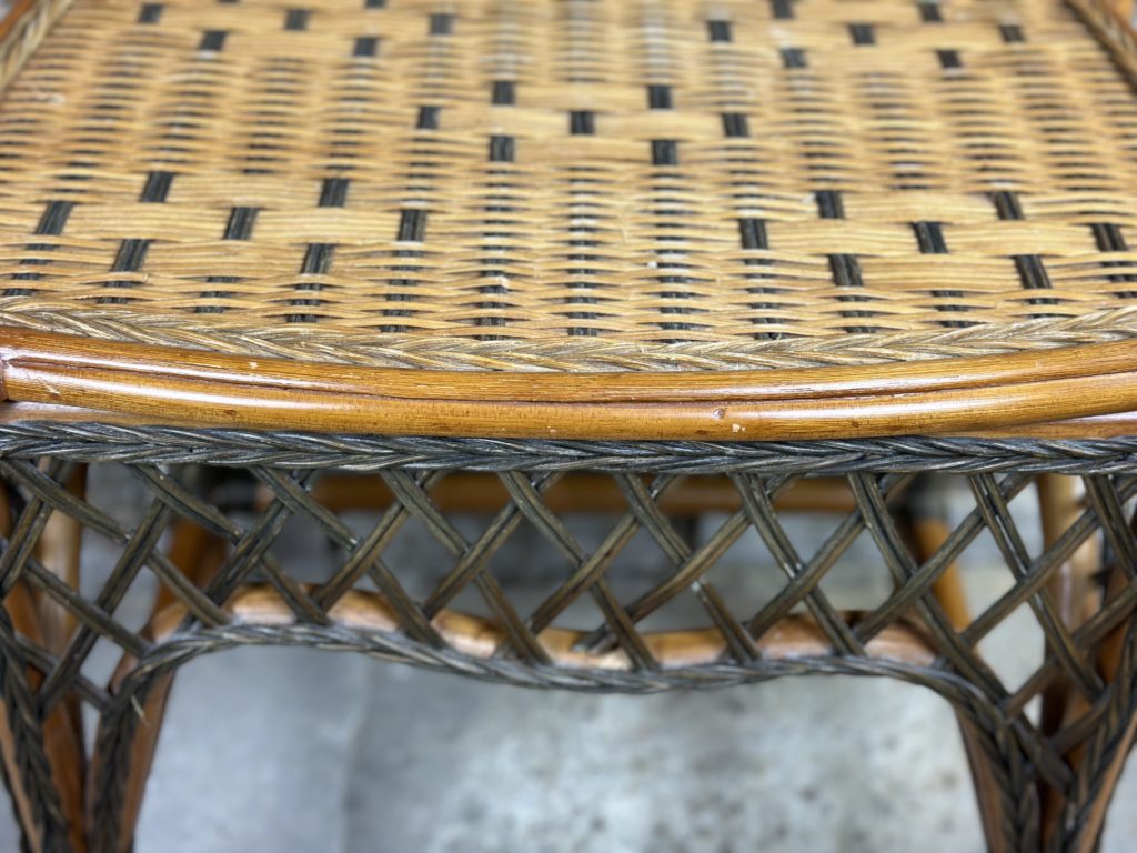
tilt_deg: -39.8
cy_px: 426
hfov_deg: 39.7
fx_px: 1577
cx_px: 568
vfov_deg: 30.3
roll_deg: -2.4
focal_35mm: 48
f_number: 1.78
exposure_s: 1/50
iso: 80
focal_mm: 6.86
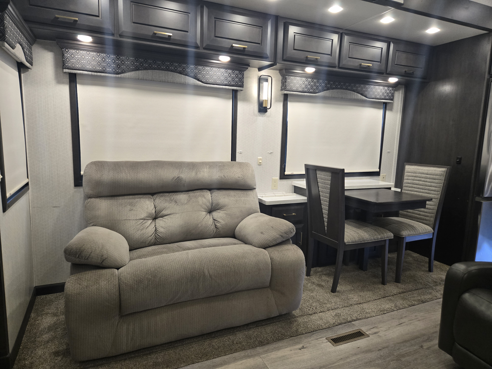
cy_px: 184
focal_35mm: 23
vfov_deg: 58.9
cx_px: 246
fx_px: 327
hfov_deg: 73.9
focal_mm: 5.4
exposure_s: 1/120
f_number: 1.8
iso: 400
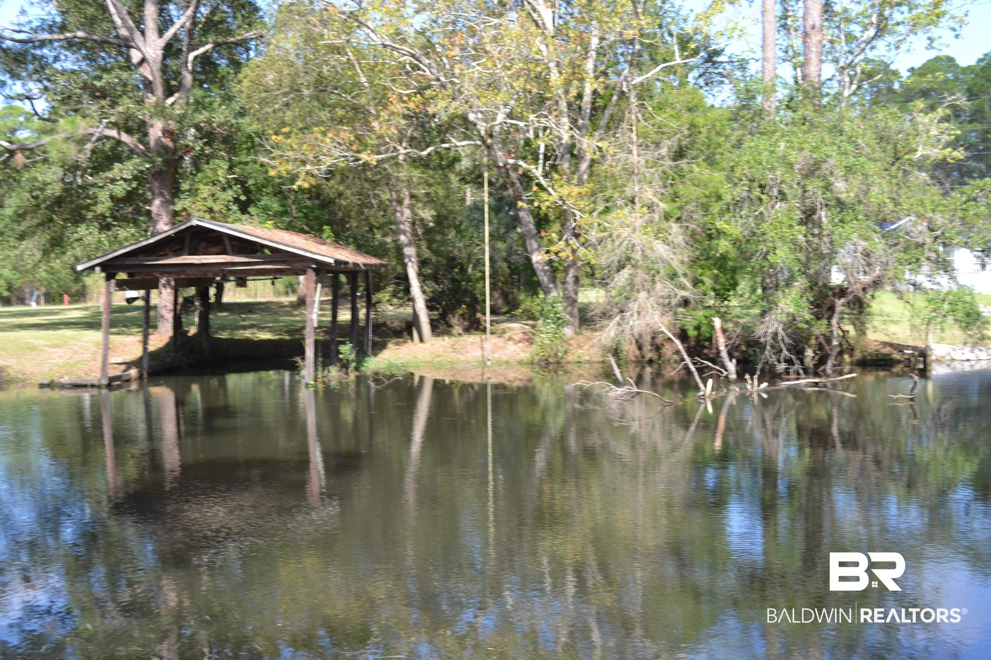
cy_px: 330
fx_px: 1239
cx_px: 496
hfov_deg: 43.6
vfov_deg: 29.9
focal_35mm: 45
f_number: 5.6
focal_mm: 30
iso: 100
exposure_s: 1/125
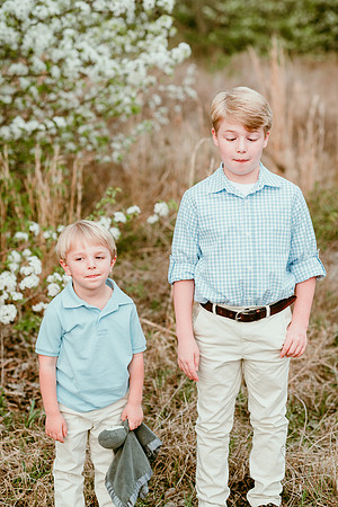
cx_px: 169
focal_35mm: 85
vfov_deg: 23.9
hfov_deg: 16.1
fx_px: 1197
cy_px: 254
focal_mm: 85
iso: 100
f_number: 3.2
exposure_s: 1/160
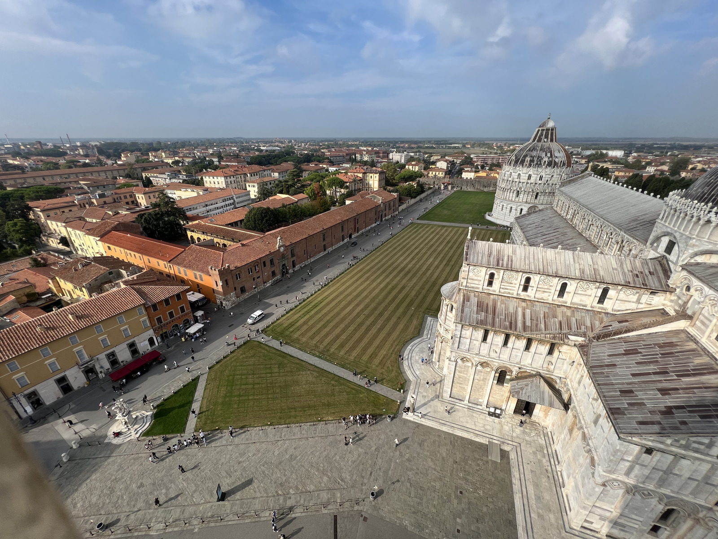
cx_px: 359
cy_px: 270
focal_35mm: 13
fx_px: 270
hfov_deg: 106.2
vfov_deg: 89.9
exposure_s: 1/1277
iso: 32
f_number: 1.8
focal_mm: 1.57
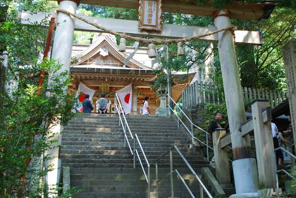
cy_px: 74
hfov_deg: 35.6
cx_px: 188
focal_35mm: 56
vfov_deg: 24.3
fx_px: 458
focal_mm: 27
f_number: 4
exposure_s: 1/60
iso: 200
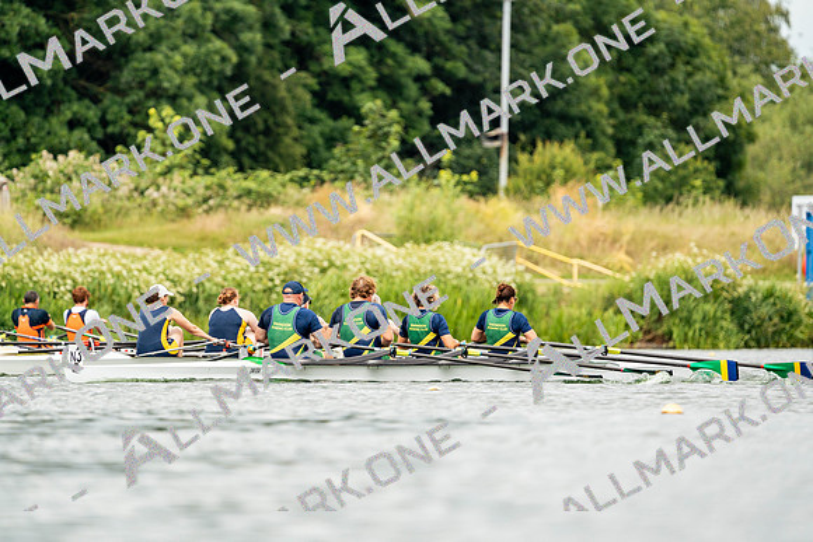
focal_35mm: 600
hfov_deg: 3.4
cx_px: 406
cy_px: 271
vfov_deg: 2.3
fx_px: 13553
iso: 500
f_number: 6.3
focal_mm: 600
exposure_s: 1/2000
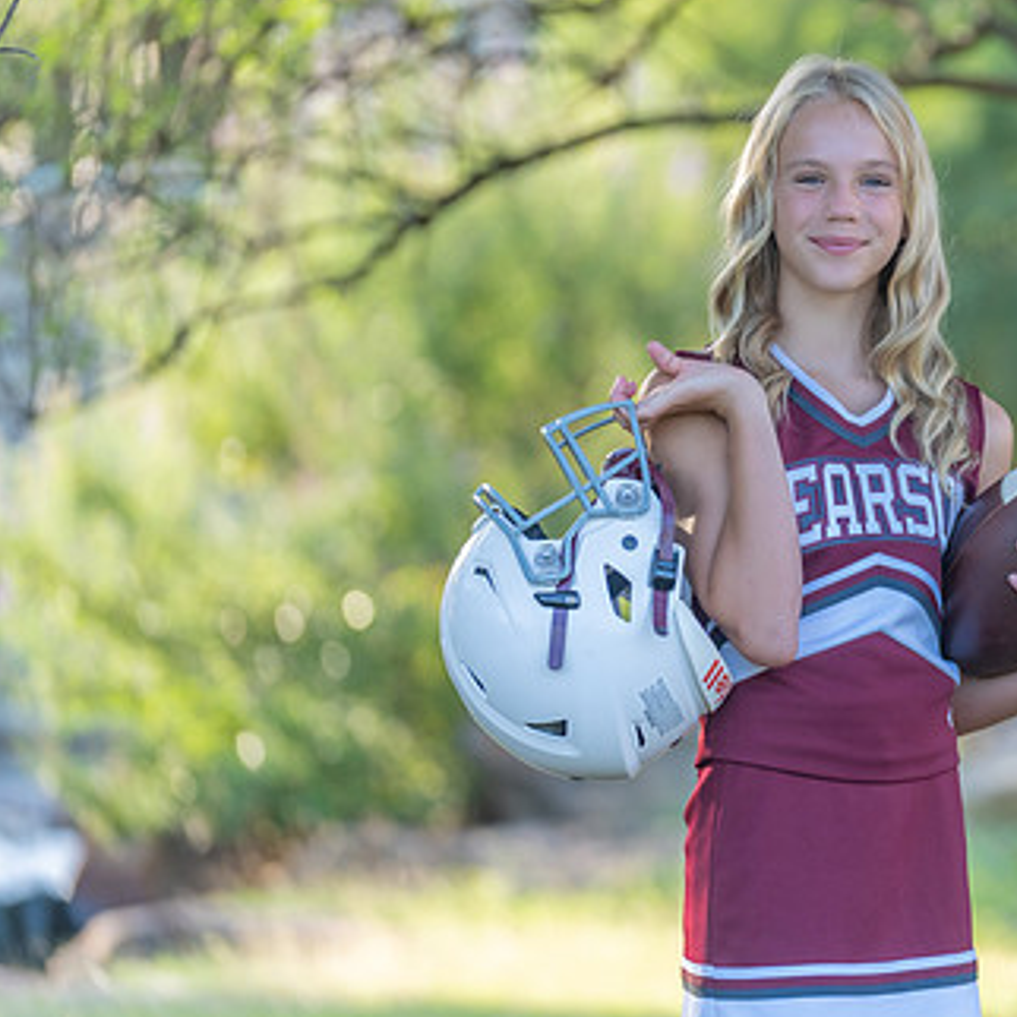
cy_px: 463
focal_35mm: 211
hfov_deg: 8.3
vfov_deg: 8.3
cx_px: 859
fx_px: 7013
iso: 250
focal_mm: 138
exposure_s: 1/320
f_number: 2.8
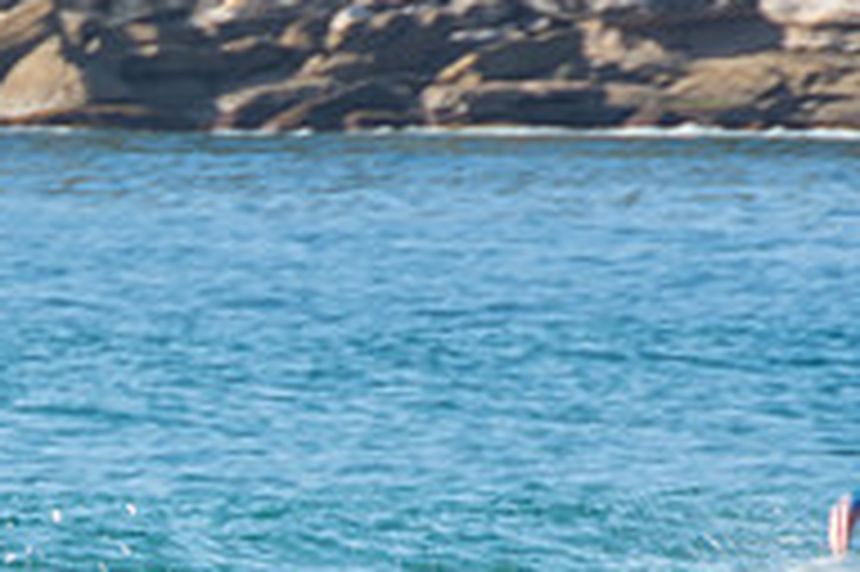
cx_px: -50
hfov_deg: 1.1
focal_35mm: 1825
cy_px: 678
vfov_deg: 0.8
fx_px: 43559
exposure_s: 1/30
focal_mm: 400
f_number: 18
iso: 100
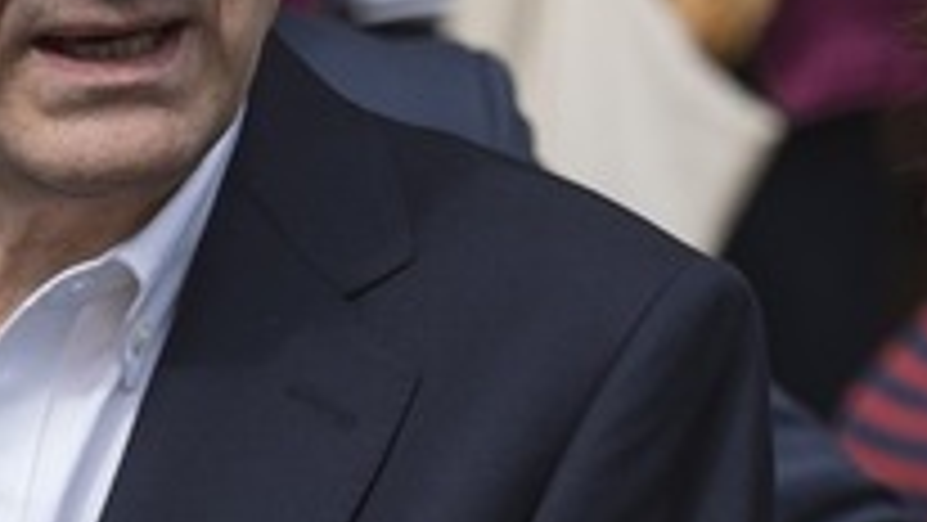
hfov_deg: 4.3
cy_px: 486
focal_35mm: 499
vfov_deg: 2.4
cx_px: 297
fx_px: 12269
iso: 100
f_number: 4
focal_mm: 105
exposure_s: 1/500
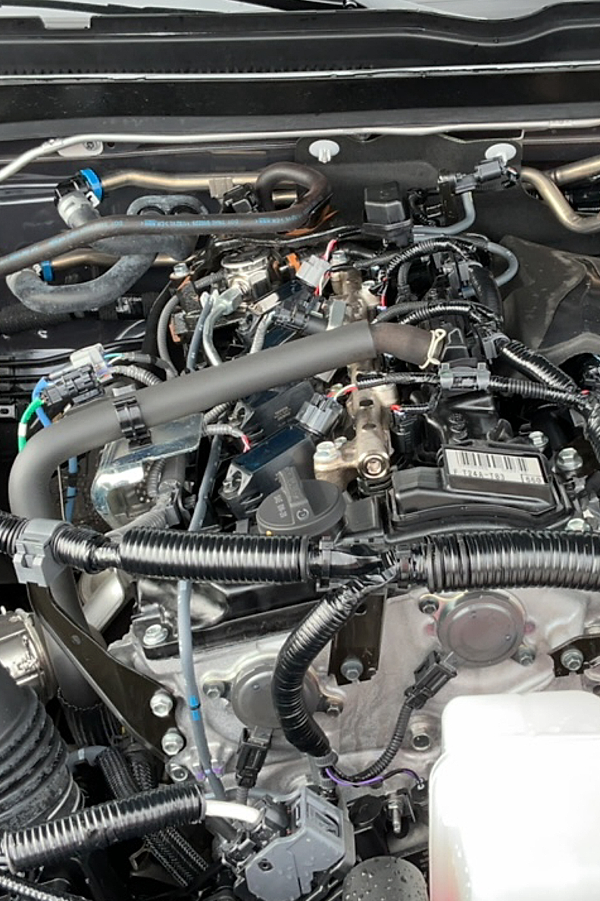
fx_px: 1051
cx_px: 367
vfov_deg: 46.4
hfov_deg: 31.8
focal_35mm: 42
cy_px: 452
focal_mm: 3
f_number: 1.8
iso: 20
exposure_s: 1/120
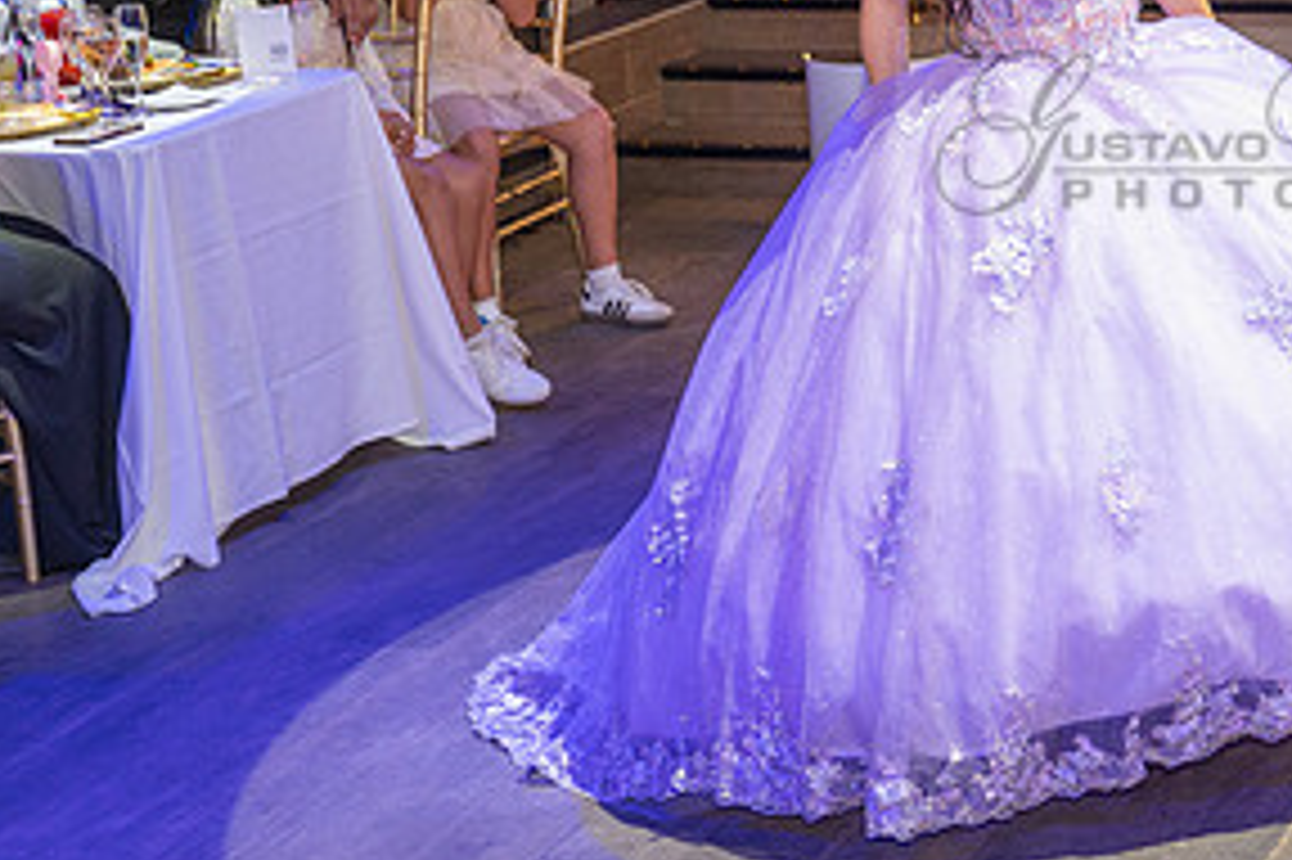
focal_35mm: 87
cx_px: 1287
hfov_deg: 22.5
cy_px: 133
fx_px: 3120
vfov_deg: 15.6
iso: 1000
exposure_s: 1/125
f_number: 3.5
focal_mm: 43
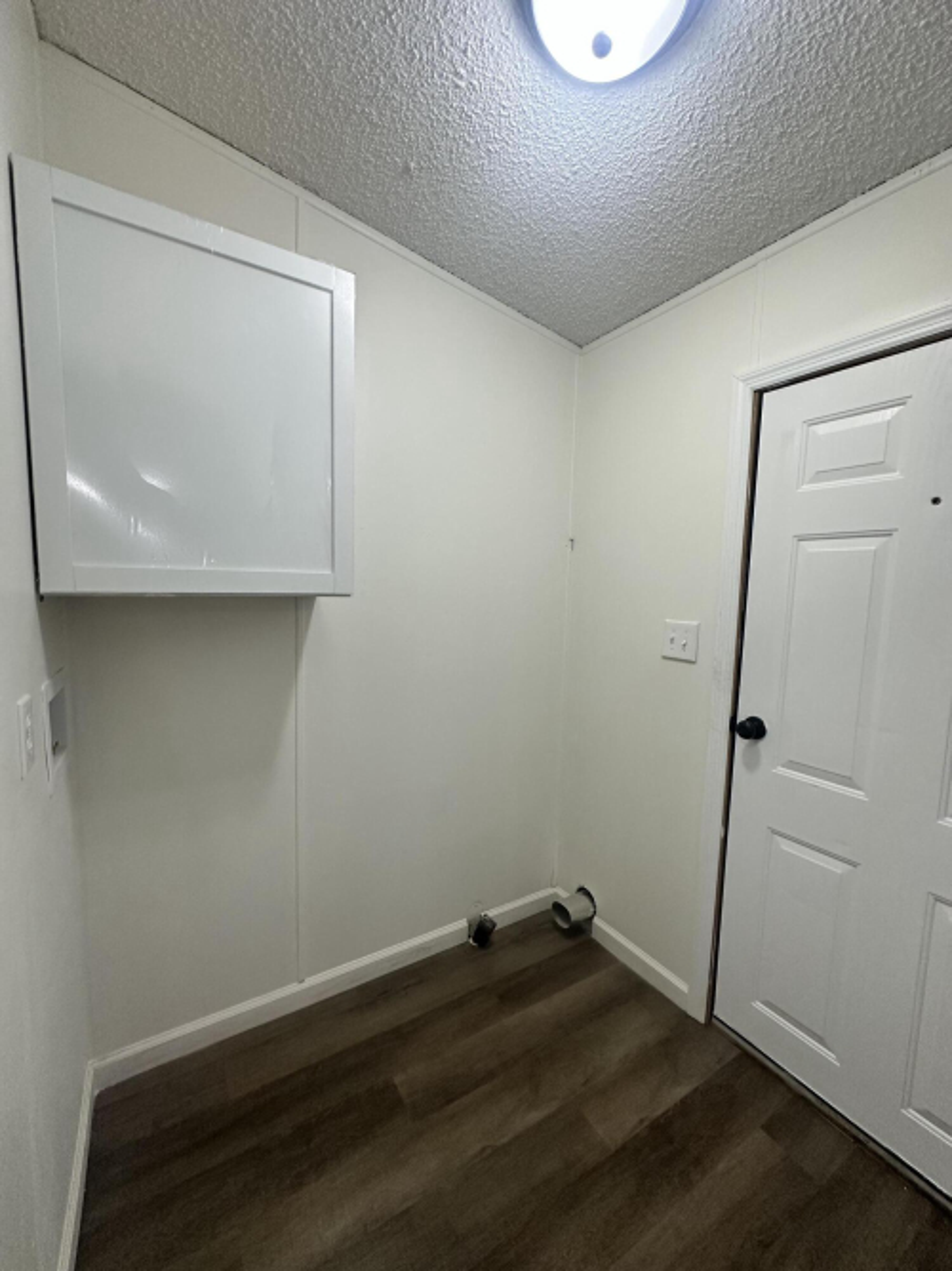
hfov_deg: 85.7
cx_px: 476
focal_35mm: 14
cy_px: 636
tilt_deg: -4.7
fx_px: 514
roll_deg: -2.4
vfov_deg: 102.1
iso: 200
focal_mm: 2.22
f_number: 2.2
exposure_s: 1/120
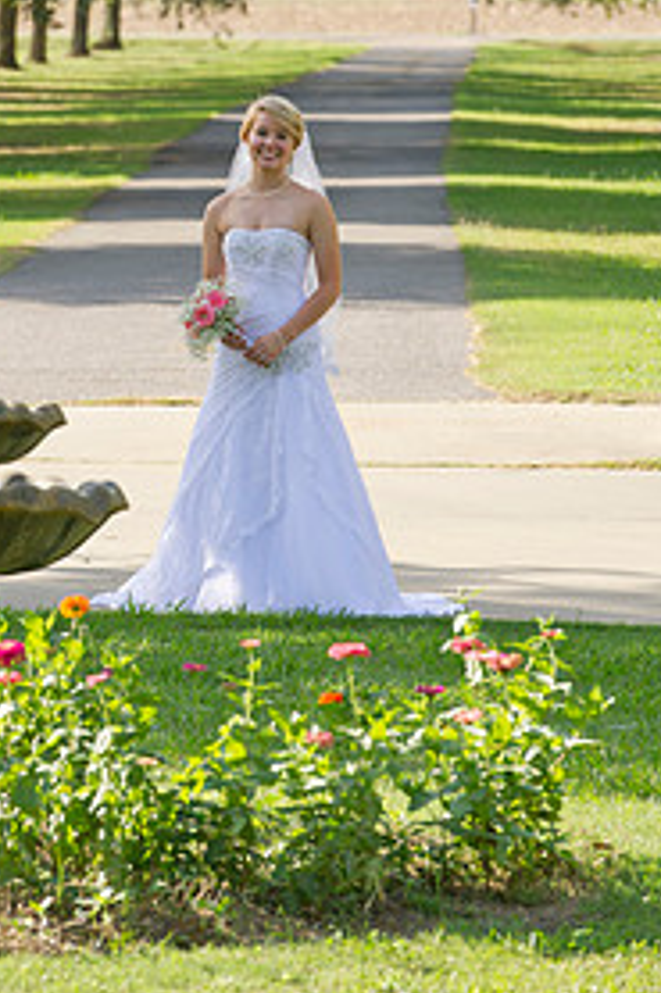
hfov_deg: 4.2
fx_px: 8934
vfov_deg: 6.4
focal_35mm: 324
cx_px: 170
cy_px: 286
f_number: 5.6
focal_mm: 200
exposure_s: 1/250
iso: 250
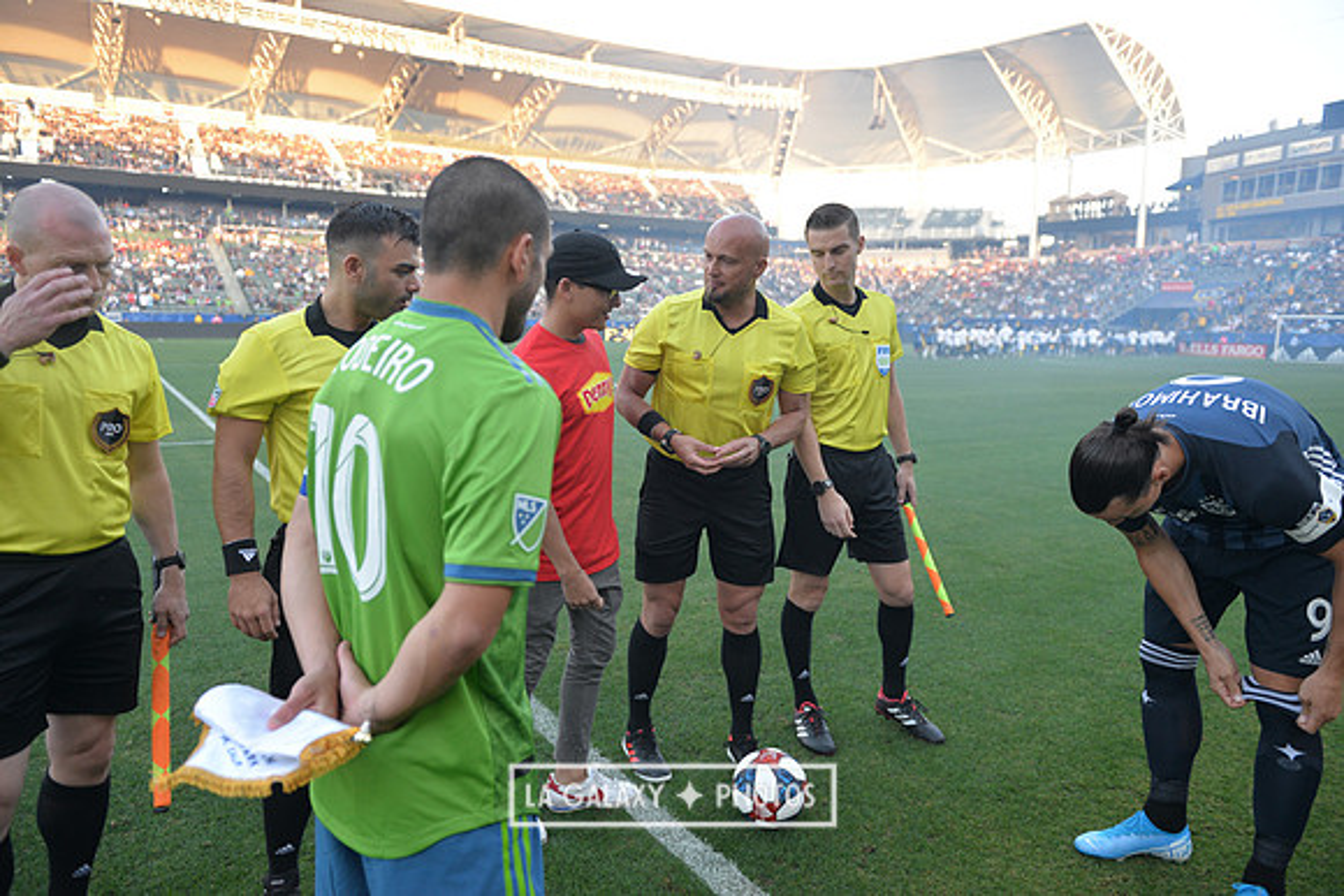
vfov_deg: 53.2
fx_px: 896
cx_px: 672
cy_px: 448
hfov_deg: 73.7
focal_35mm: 24
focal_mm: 24
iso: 900
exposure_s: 1/640
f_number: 2.8
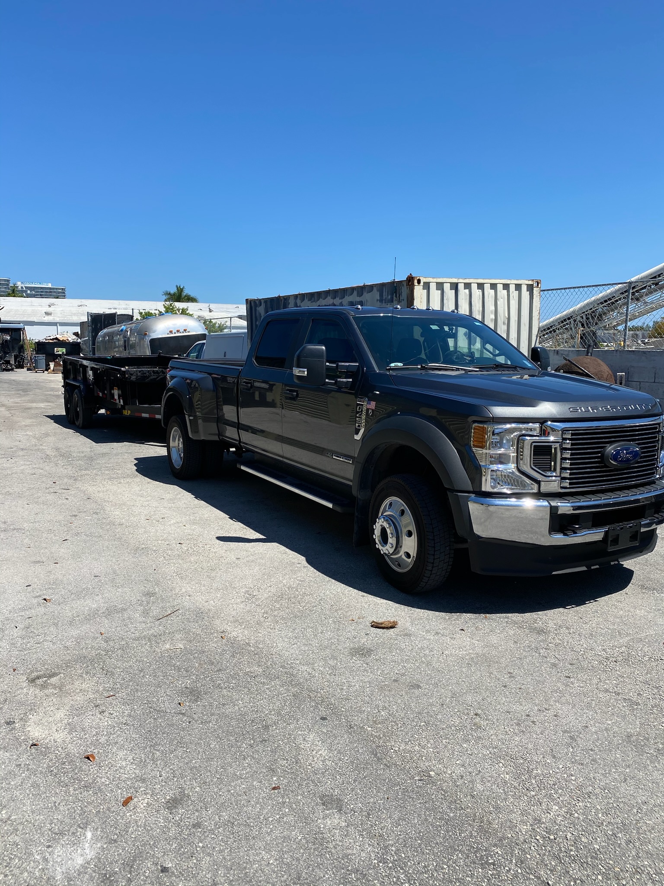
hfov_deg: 53.1
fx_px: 665
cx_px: 332
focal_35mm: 26
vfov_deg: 67.3
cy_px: 443
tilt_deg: -5.8
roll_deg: -0.7
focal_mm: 4.25
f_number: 1.8
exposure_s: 1/3300
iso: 32
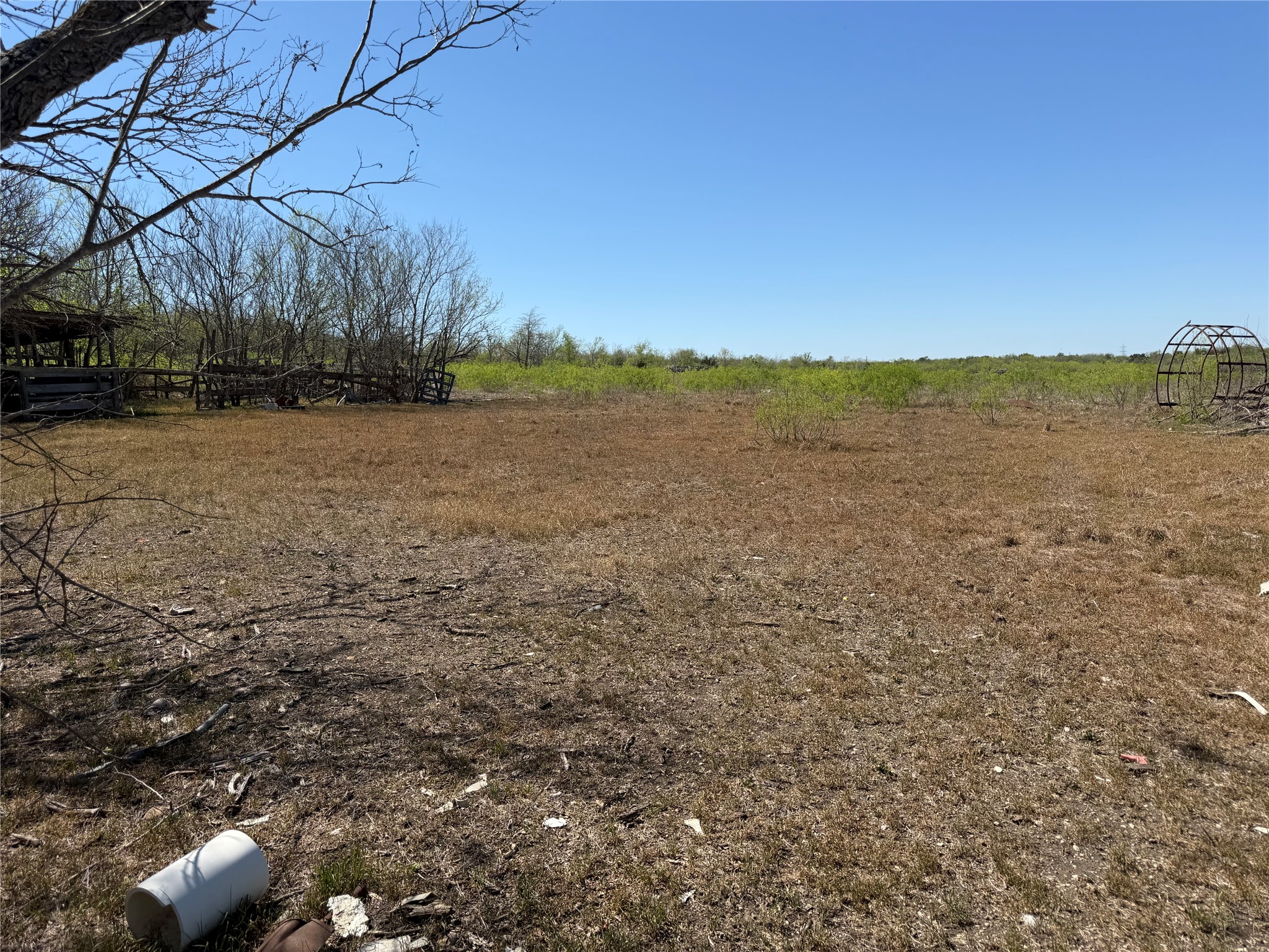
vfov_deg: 56.8
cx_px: 634
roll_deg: +2.3
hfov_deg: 71.6
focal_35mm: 24
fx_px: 880
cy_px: 476
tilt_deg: -6.5
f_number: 1.78
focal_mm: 6.76
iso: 80
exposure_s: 1/5319
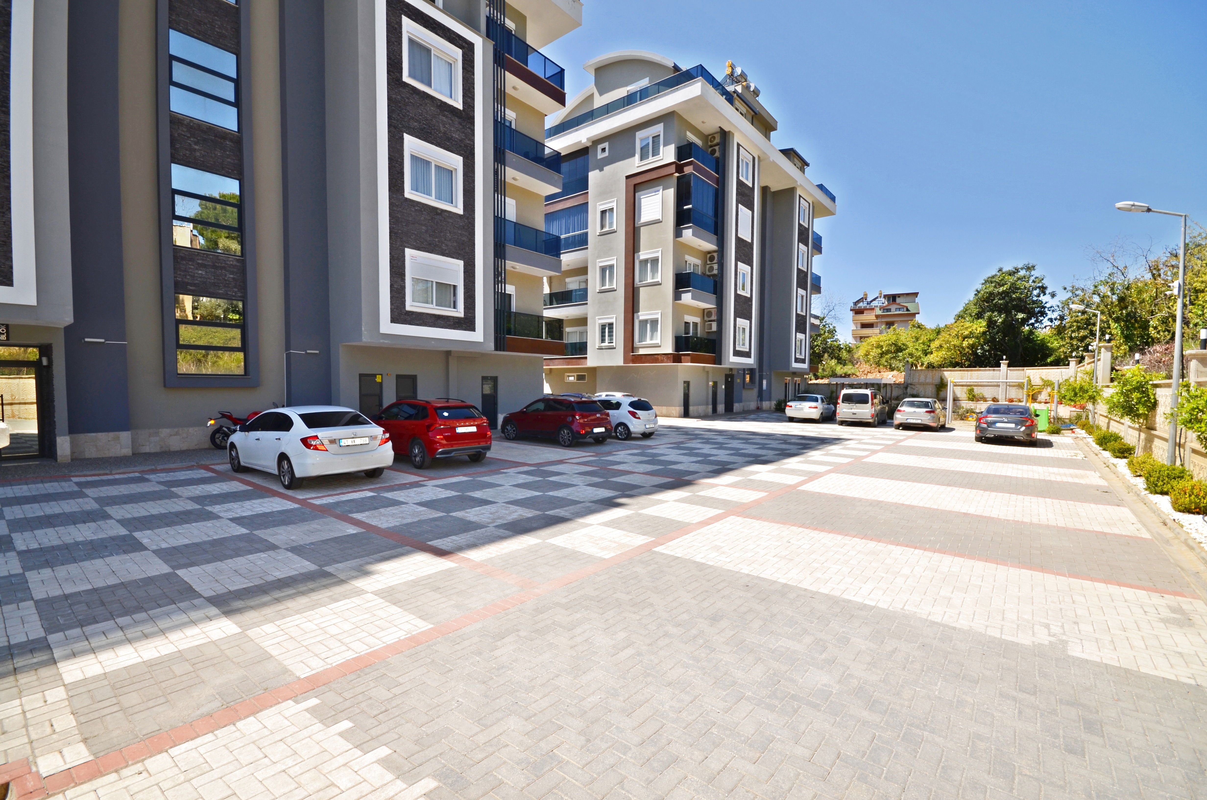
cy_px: 400
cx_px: 604
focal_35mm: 15
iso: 100
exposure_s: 1/250
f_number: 10
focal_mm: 10
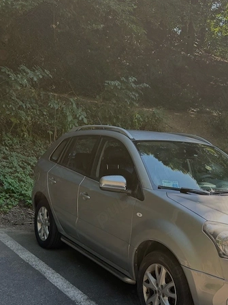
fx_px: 378
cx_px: 166
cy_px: 208
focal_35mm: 43
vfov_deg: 43.1
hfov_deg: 33.0
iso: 100
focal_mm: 6.76
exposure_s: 1/450
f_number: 1.78
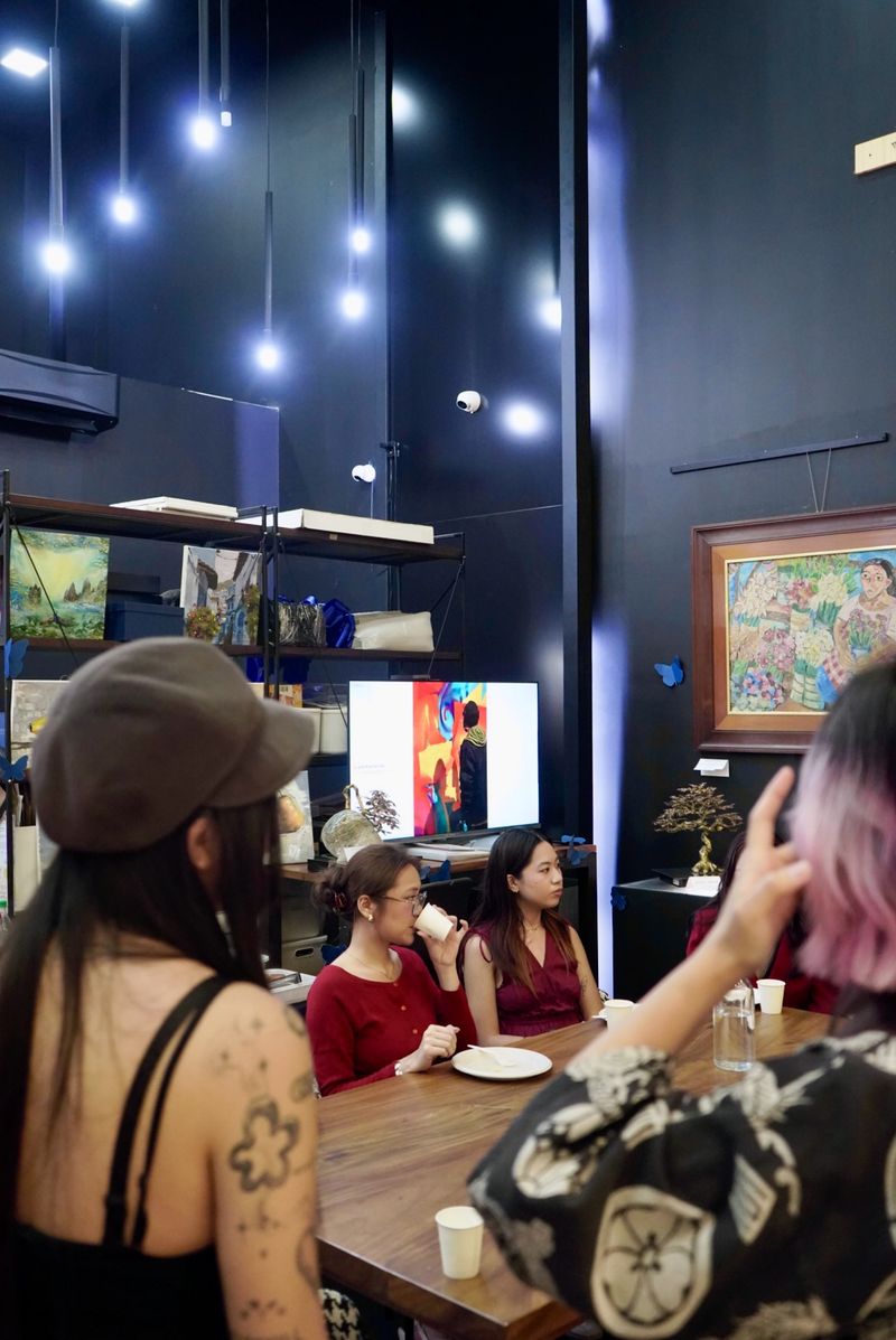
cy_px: 670
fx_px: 1193
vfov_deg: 58.7
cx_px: 448
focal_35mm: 32
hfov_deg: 41.2
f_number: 4
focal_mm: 32
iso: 6400
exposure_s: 1/160
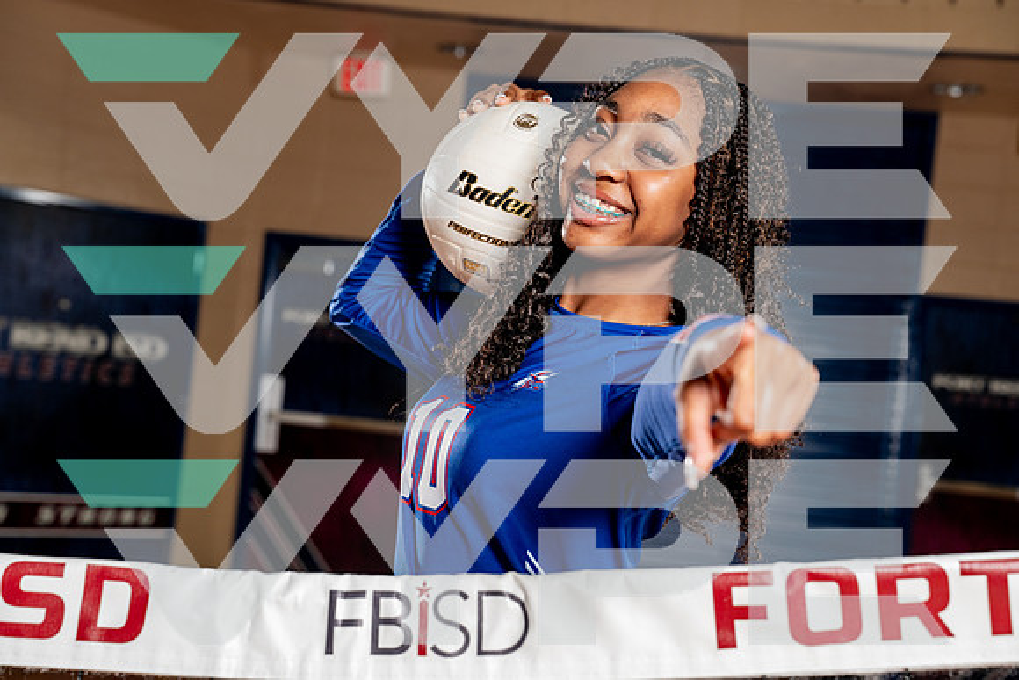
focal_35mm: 69
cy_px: 340
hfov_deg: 29.2
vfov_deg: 19.7
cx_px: 510
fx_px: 1953
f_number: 5.6
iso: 200
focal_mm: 69
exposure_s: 1/250
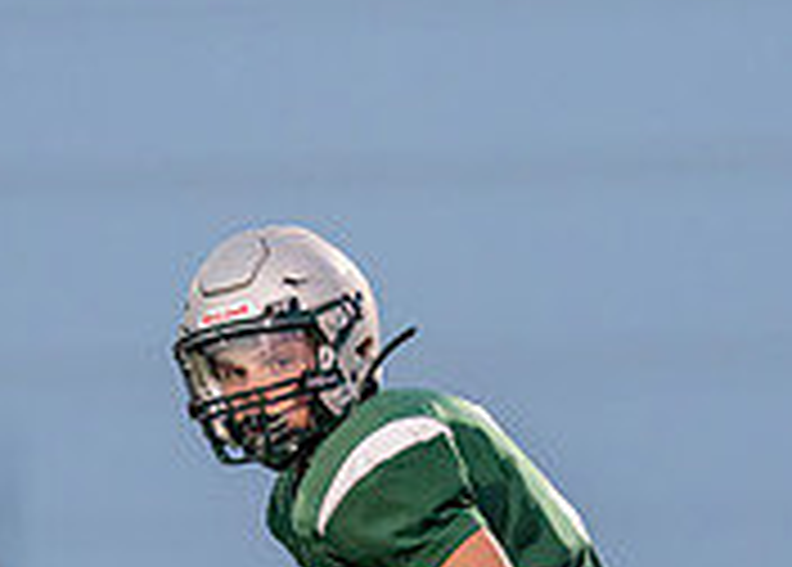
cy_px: 713
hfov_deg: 2.3
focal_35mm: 888
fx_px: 19990
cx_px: 529
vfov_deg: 1.6
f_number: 2.8
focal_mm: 200
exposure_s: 1/1000
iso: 1600
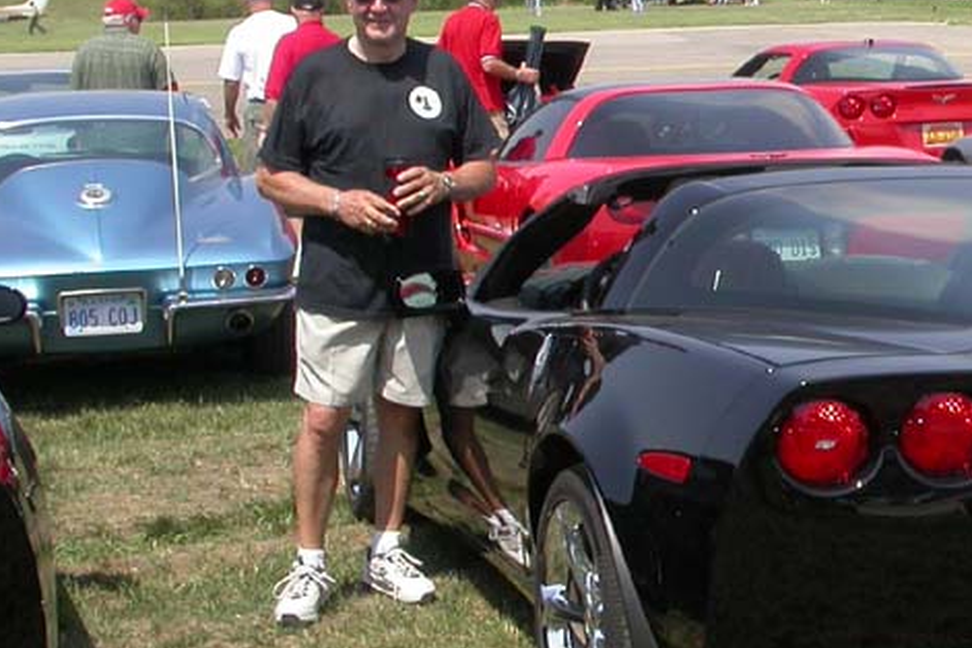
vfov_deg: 15.9
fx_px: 2322
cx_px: 848
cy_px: 336
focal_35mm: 86
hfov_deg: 23.1
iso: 100
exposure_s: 1/346
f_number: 6.7
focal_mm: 7.85
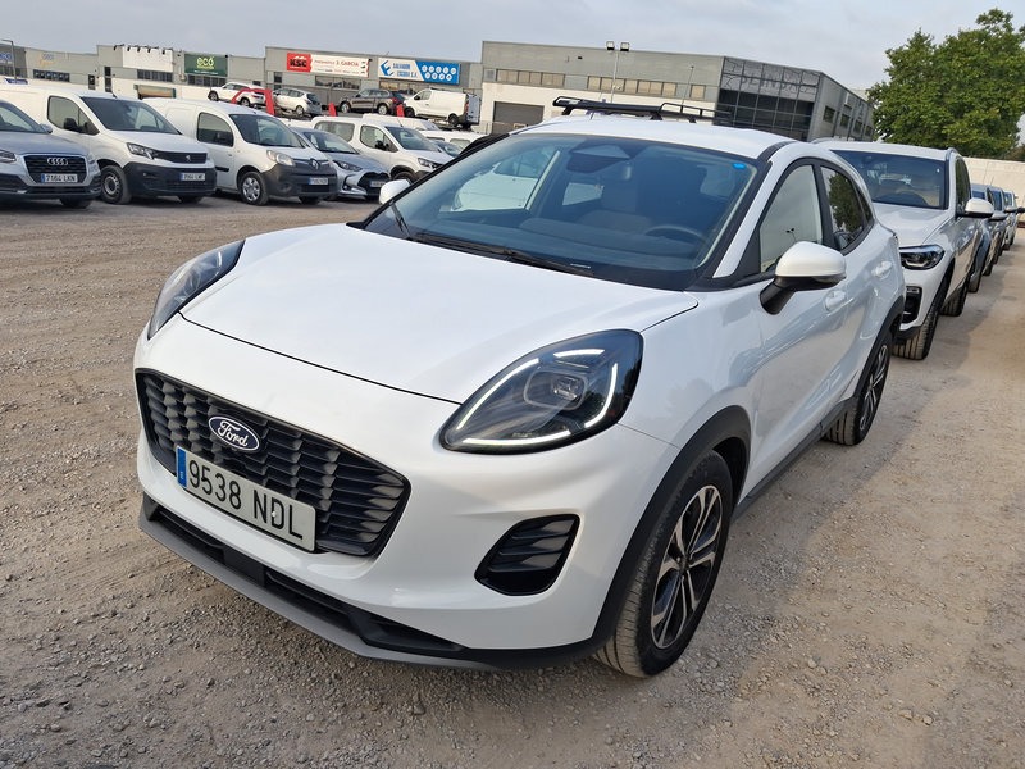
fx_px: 799
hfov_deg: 65.3
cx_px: 512
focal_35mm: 27
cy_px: 384
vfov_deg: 51.4
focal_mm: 4
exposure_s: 1/223
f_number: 1.8
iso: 20
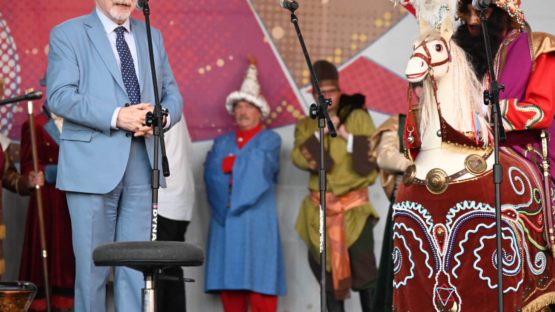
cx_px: 321
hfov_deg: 13.5
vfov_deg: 7.6
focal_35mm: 159
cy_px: 110
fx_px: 2340
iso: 3200
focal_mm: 122
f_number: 4.8
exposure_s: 1/500
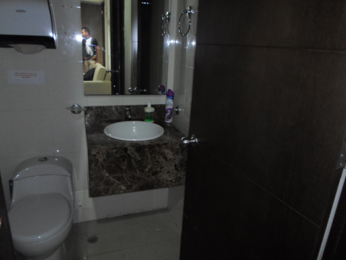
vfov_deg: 54.9
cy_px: 130
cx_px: 173
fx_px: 250
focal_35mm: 25
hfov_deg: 69.4
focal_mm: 4.5
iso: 400
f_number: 2.5
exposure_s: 1/8
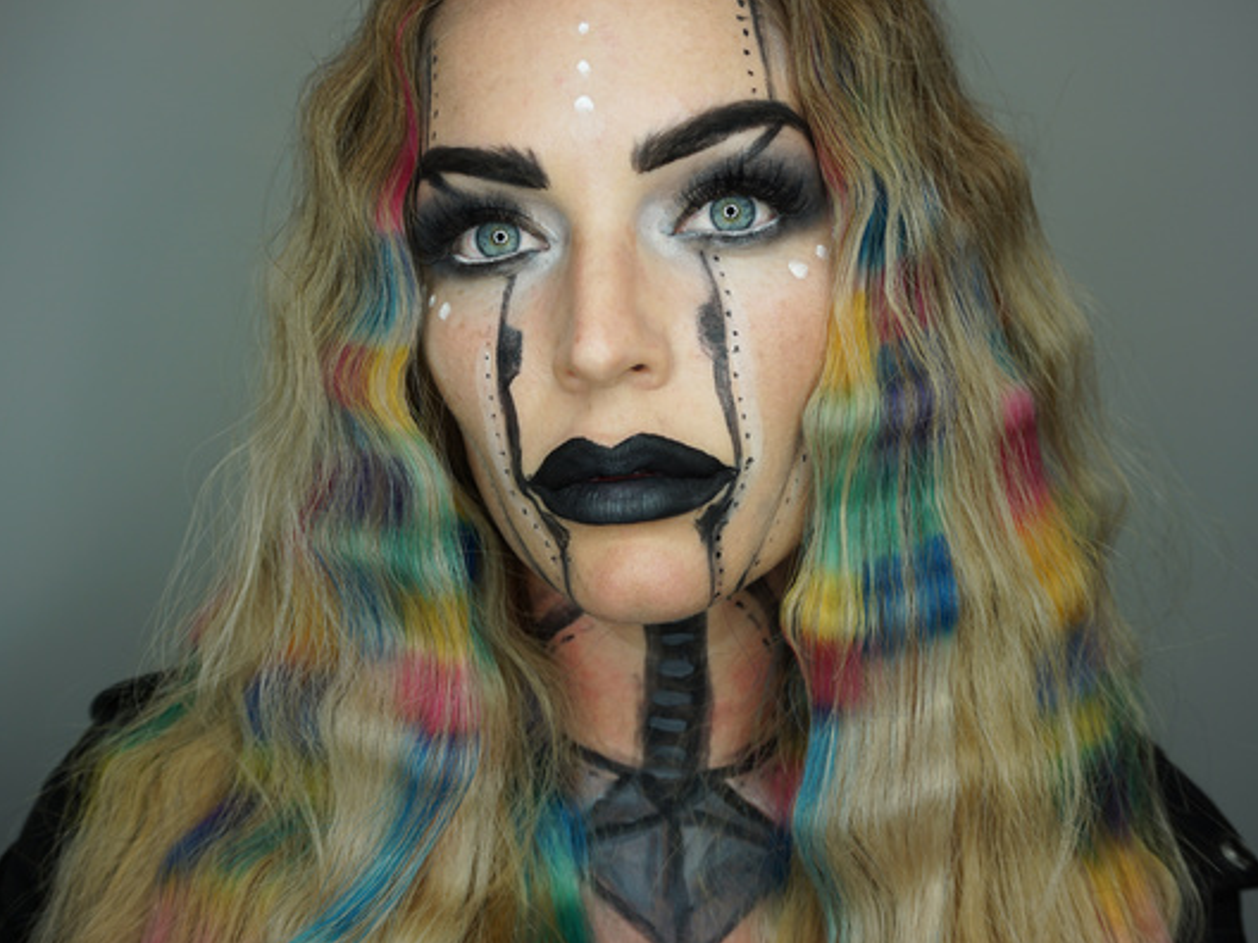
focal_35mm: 35
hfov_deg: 52.6
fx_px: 1272
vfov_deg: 40.7
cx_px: 617
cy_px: 487
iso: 100
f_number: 5
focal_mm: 20
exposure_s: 1/80
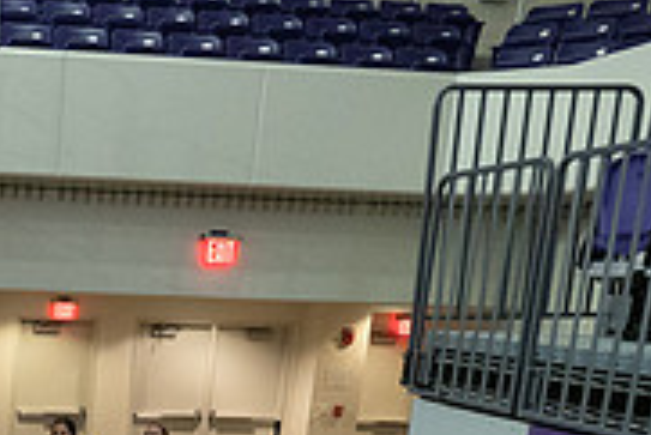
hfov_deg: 30.1
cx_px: -58
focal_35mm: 60
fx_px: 1086
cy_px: 667
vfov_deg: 19.5
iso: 3200
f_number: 2.8
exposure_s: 1/160
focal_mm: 9
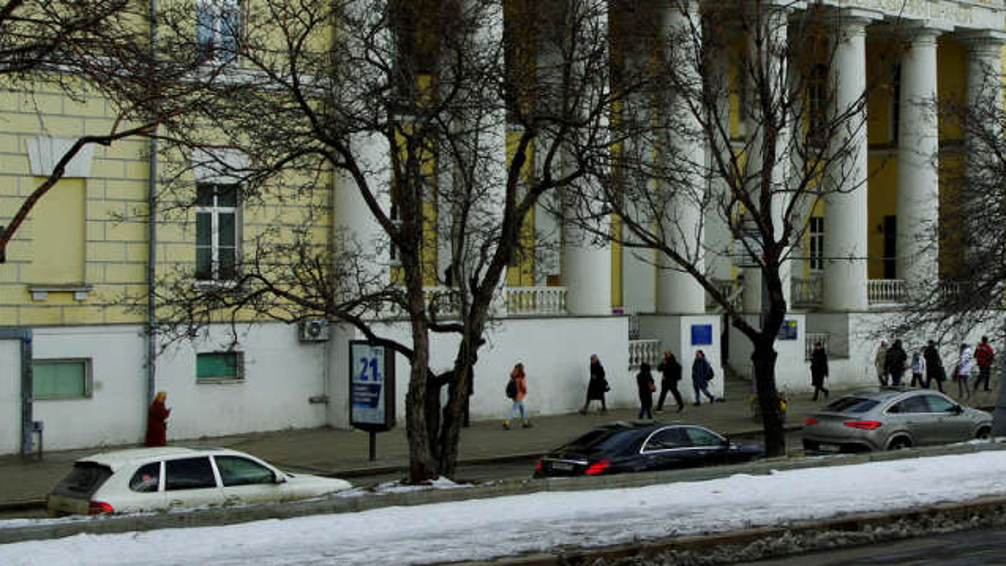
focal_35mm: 77
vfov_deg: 15.7
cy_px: 240
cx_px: 755
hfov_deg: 27.2
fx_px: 2054
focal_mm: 26
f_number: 8
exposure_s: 1/200
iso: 100
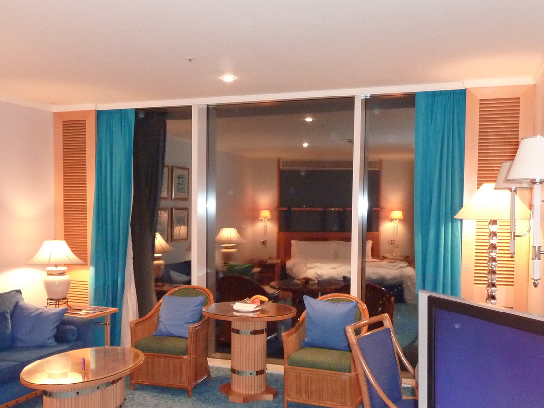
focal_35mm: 36
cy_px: 254
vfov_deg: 39.4
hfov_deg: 51.3
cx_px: 247
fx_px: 566
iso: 500
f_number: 3.3
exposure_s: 1/8
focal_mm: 4.1
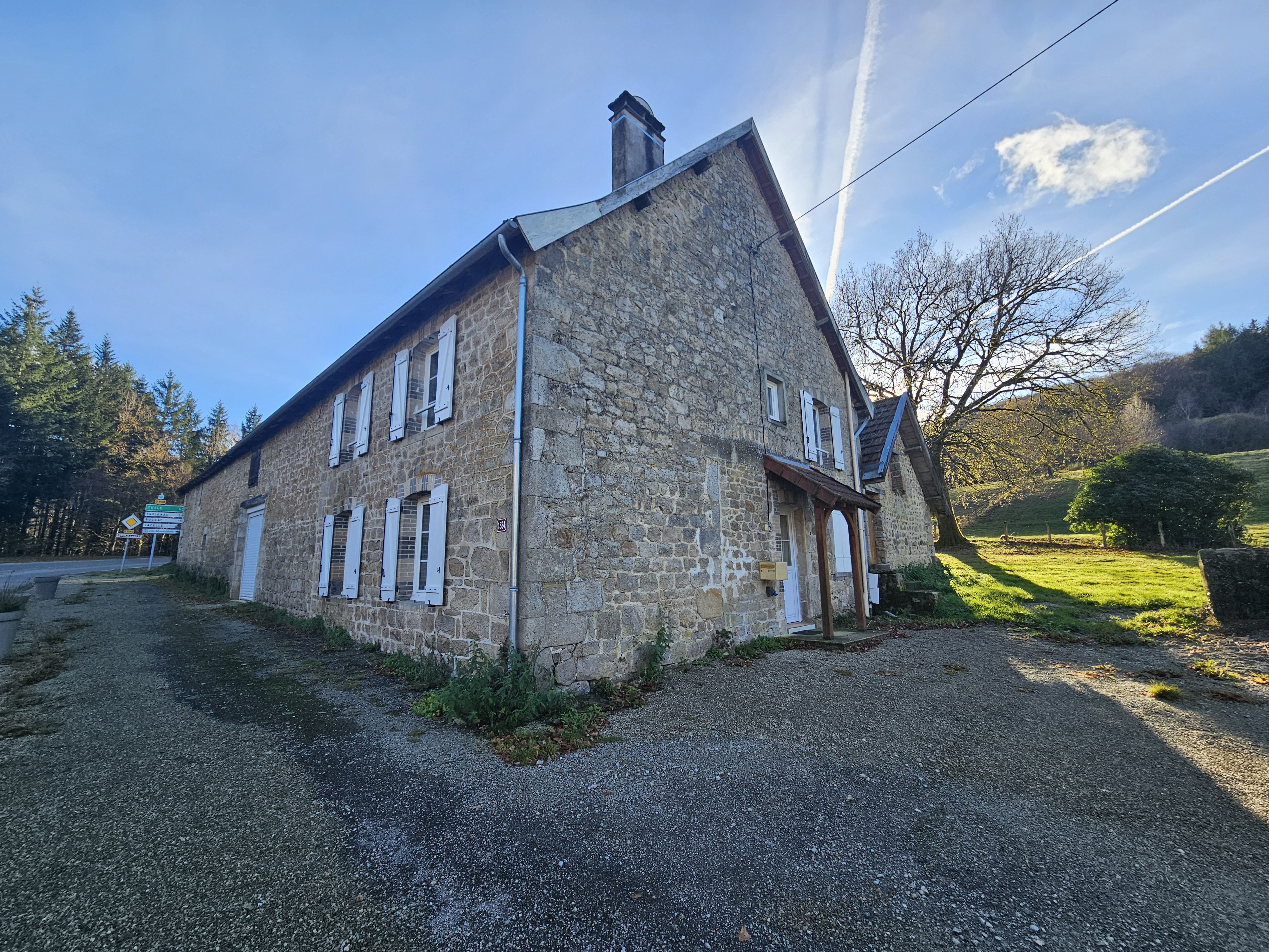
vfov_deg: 89.9
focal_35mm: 13
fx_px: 477
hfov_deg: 106.2
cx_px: 634
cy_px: 476
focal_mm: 2.2
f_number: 2.2
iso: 50
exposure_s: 1/588
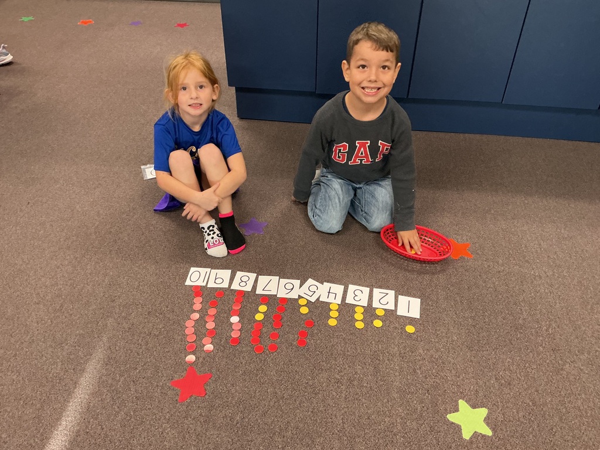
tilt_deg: -39.3
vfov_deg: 48.2
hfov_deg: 61.7
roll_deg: +0.7
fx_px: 503
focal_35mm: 29
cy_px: 225
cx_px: 300
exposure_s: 1/60
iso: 250
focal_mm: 3
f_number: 1.8
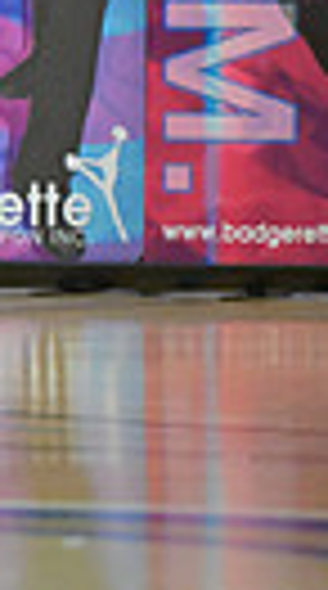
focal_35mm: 931
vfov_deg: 2.3
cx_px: -827
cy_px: -20
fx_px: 14498
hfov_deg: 1.3
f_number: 3.2
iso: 10000
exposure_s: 1/800
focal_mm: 200
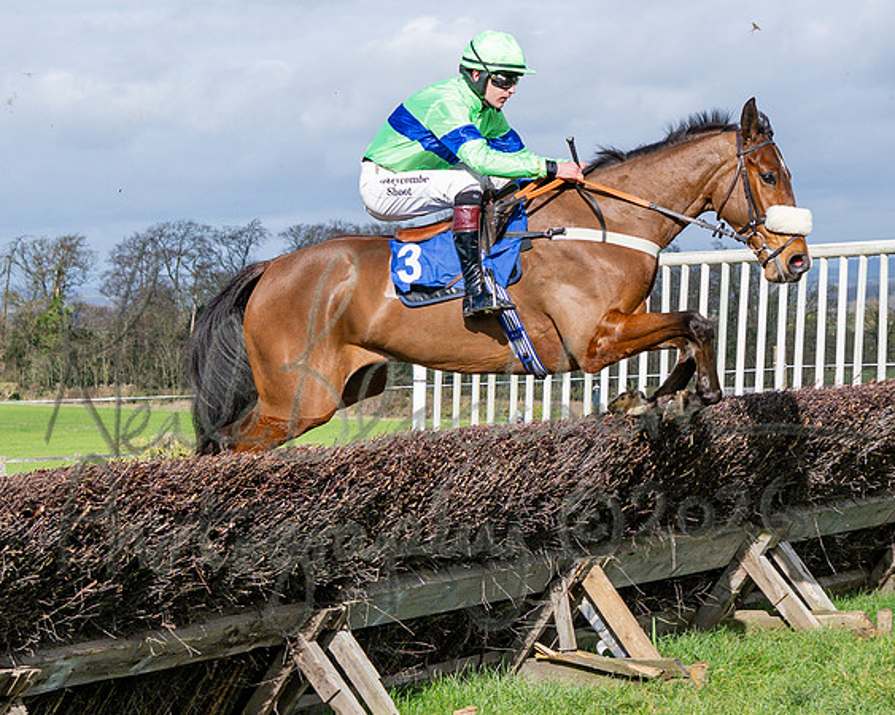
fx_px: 3364
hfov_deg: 15.1
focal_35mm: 127
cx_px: 618
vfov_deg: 12.1
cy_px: 291
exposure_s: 1/2000
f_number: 4
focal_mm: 39
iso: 200
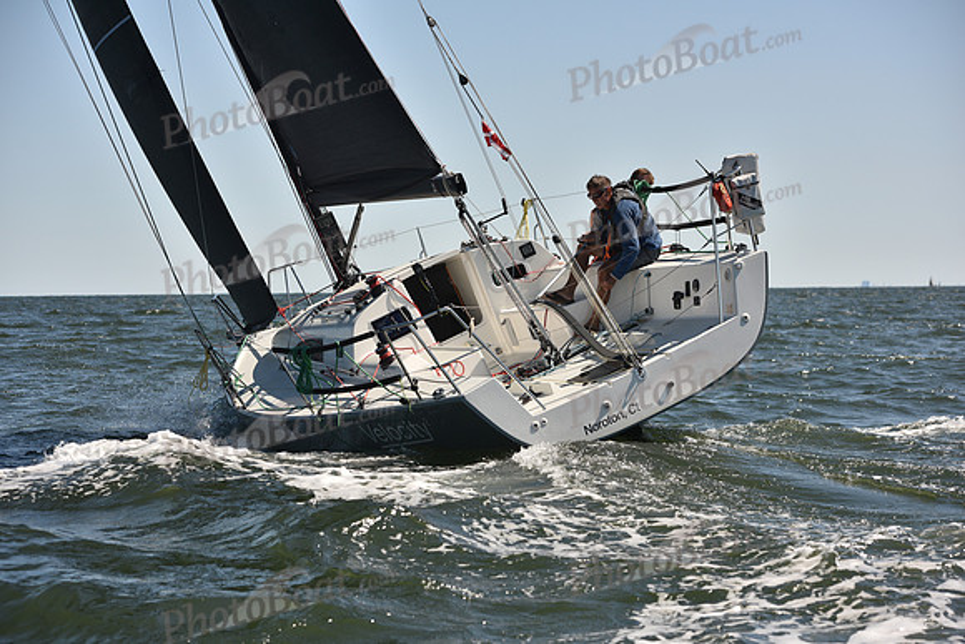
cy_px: 322
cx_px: 482
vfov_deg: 14.9
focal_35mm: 92
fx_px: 2467
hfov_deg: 22.1
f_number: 5
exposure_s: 1/1250
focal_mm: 92
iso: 250
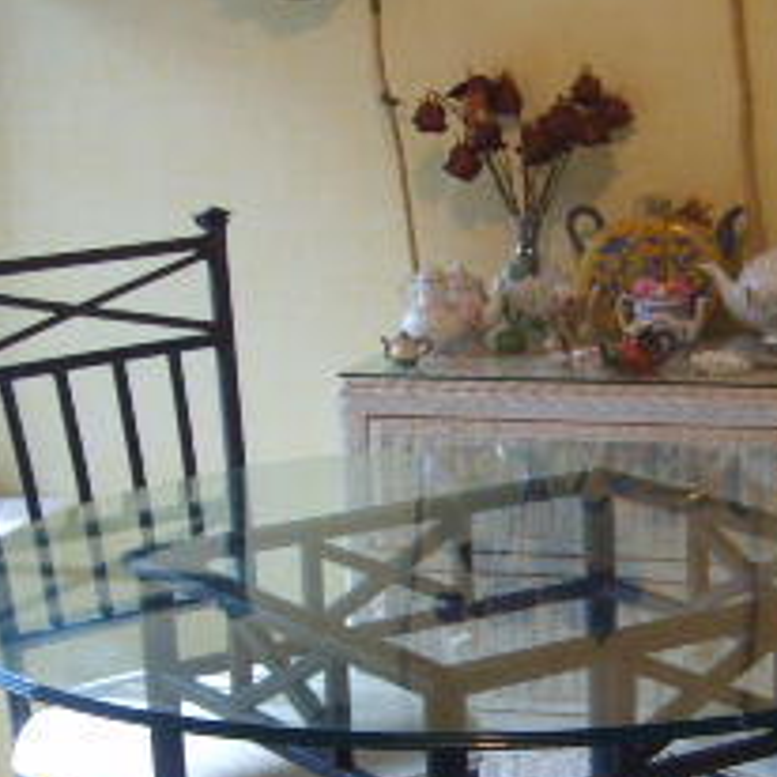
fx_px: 2438
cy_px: 532
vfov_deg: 18.0
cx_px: 592
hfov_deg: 18.0
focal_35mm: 96
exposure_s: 1/30
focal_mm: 5.8
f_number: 2.8
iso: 106
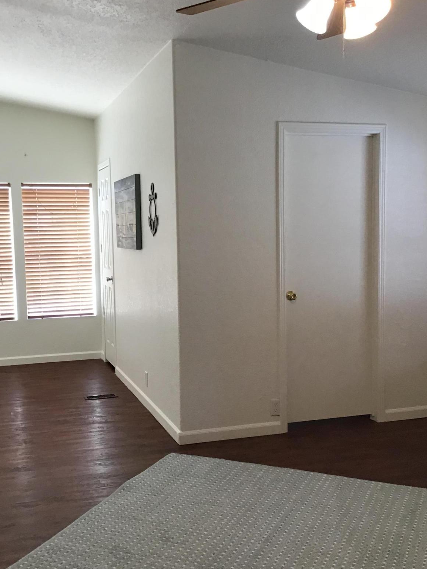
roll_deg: +1.4
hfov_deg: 36.0
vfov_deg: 46.8
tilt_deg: -3.2
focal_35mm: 40
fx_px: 658
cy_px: 287
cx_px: 199
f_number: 2.4
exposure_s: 1/30
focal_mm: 3.3
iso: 32
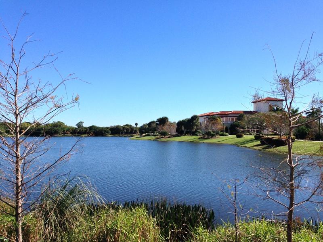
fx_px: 308
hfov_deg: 55.4
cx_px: 162
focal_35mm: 33
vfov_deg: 42.9
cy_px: 121
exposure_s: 1/1550
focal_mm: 4.12
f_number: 2.4
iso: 50
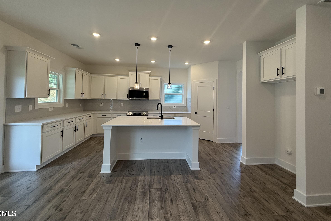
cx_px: 166
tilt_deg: +1.5
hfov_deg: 100.4
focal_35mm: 15
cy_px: 97
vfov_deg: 77.0
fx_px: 138
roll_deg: -0.5
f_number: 2.2
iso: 100
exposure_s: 1/120
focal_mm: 2.22
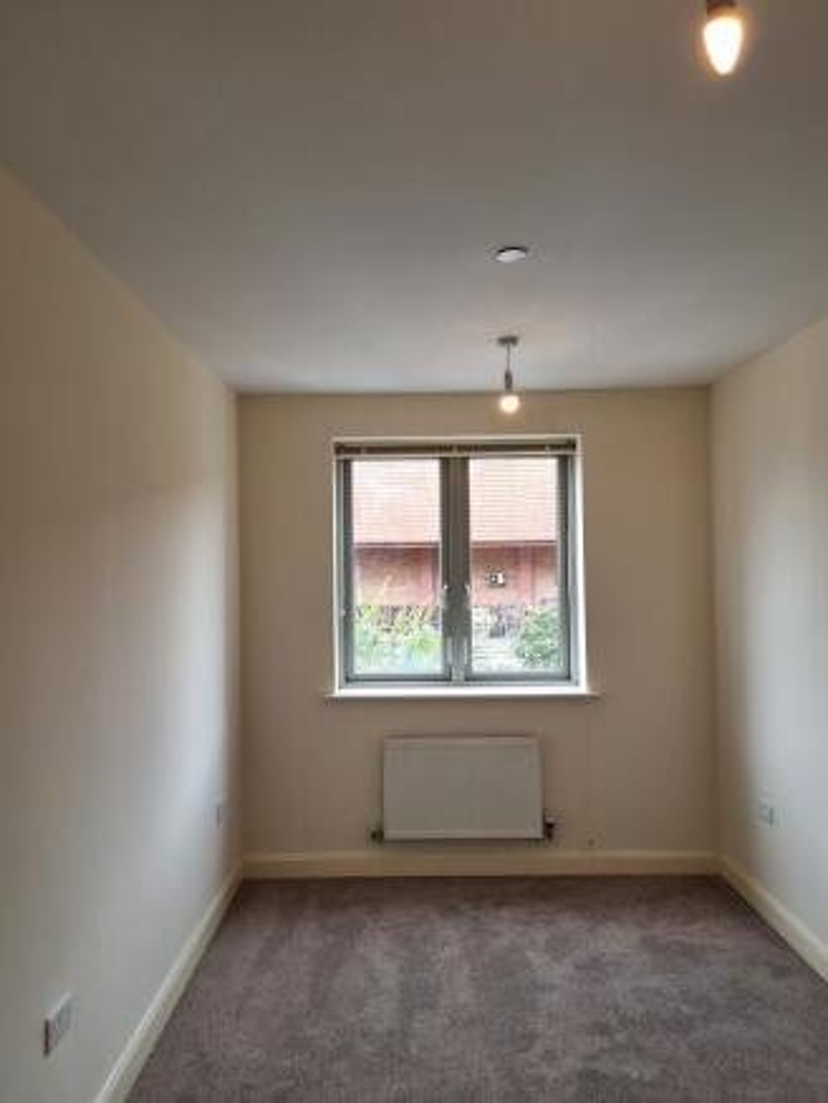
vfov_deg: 63.4
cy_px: 552
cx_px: 414
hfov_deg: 49.8
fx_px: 893
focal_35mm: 28
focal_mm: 2.91
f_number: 1.9
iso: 40
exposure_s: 1/120
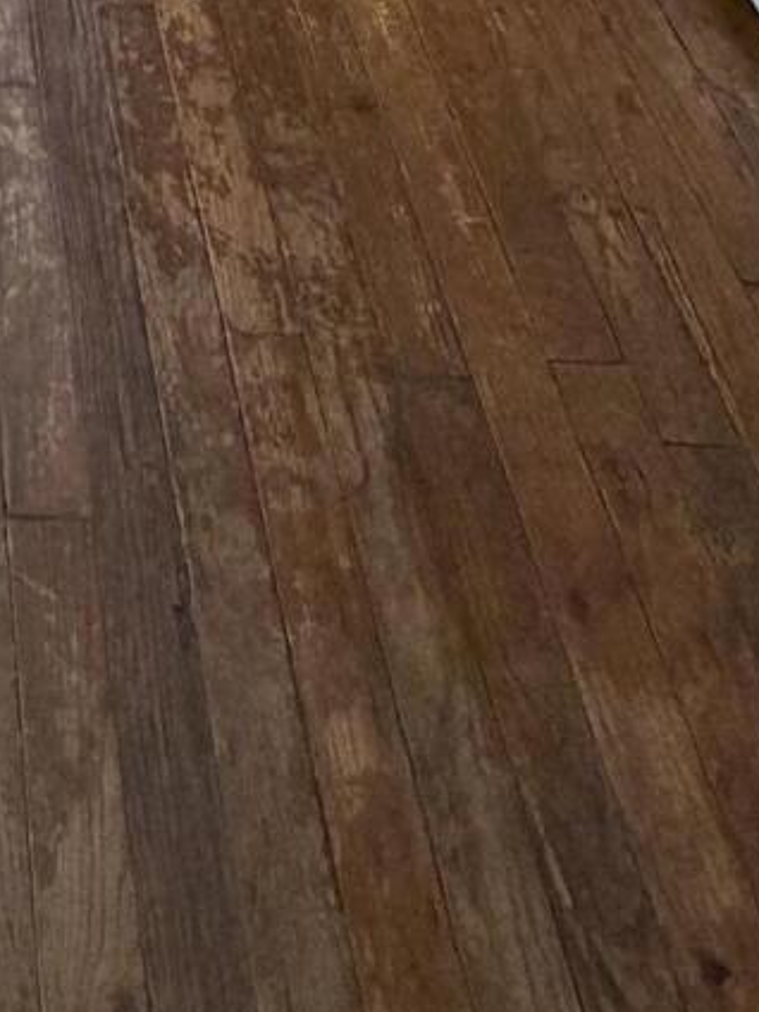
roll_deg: -1.1
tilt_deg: -5.6
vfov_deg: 16.9
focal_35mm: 66
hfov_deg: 20.5
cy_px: -1210
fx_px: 1930
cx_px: -205
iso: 200
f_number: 2.2
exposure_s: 1/120
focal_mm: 2.22
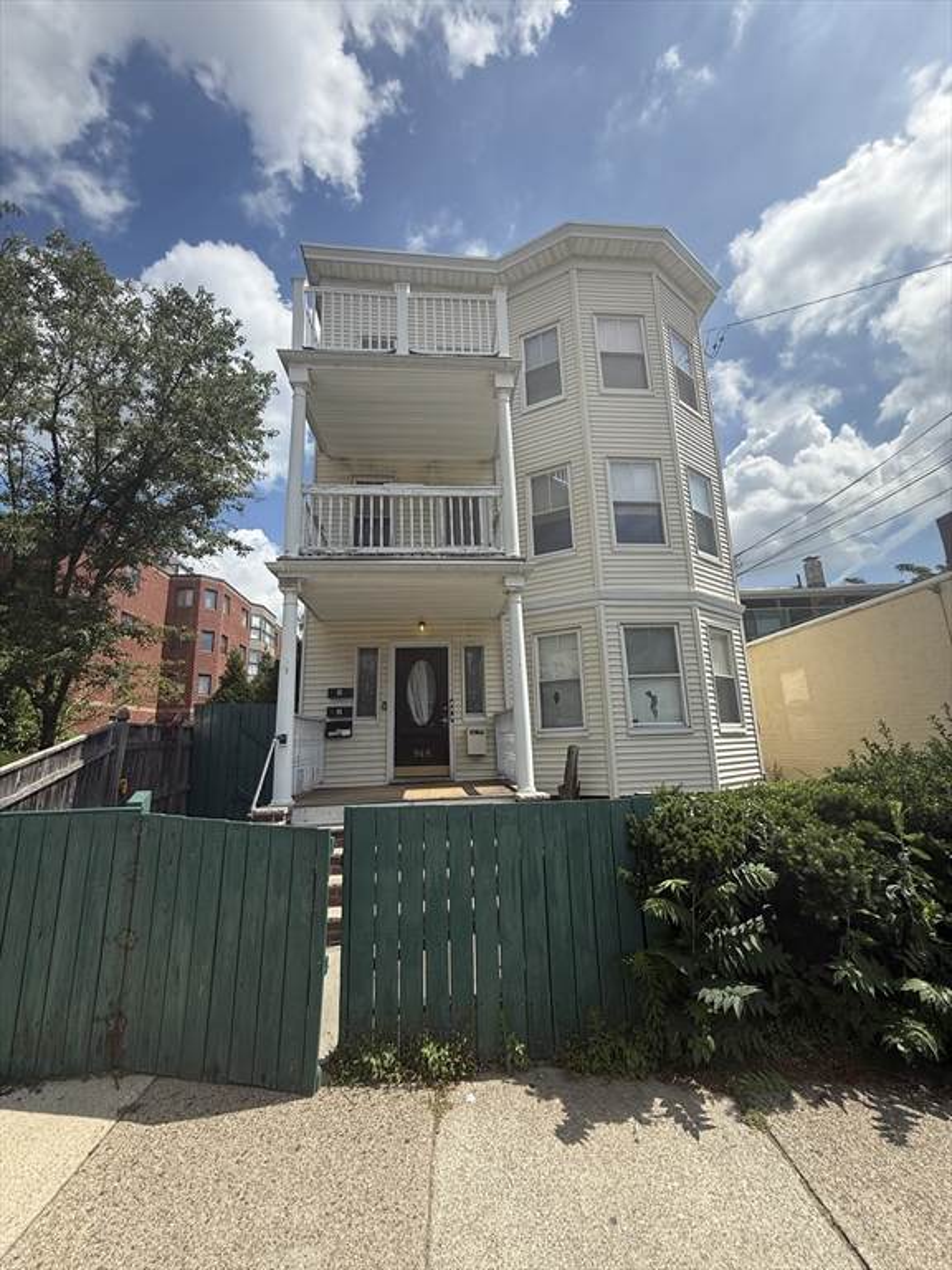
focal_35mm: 14
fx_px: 513
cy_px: 635
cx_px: 476
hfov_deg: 85.7
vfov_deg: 102.1
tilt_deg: +13.3
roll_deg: +2.8
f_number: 2.2
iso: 50
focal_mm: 2.22
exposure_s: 1/1848
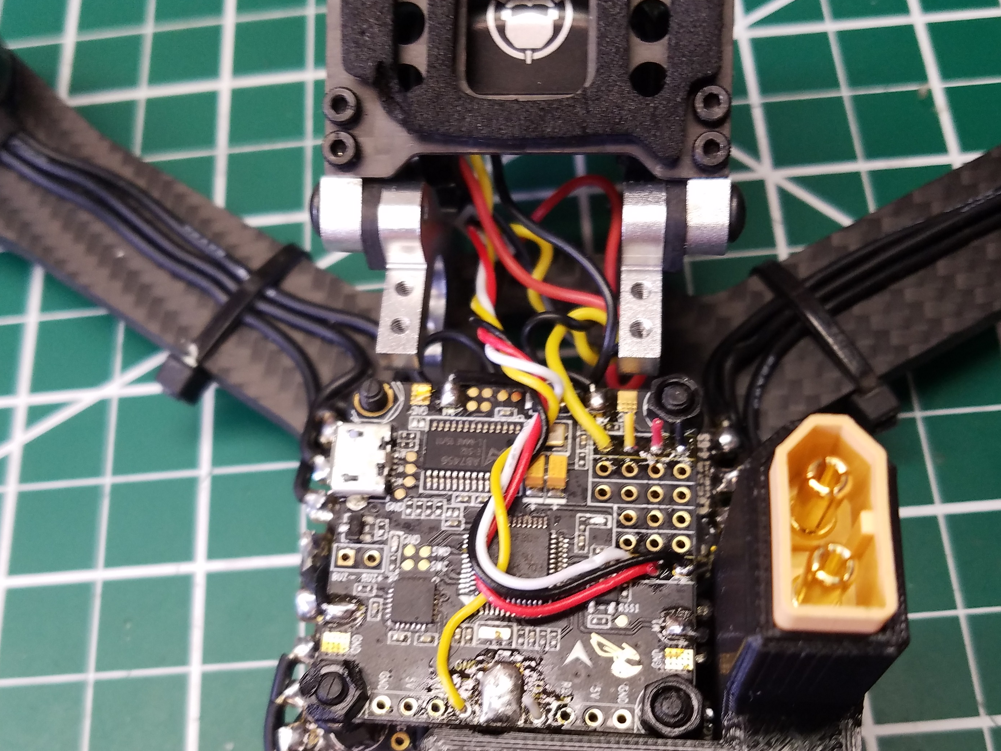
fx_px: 1099
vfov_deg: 37.4
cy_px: 483
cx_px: 469
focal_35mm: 38
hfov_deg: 48.9
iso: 100
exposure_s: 1/60
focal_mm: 4.2
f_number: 1.7
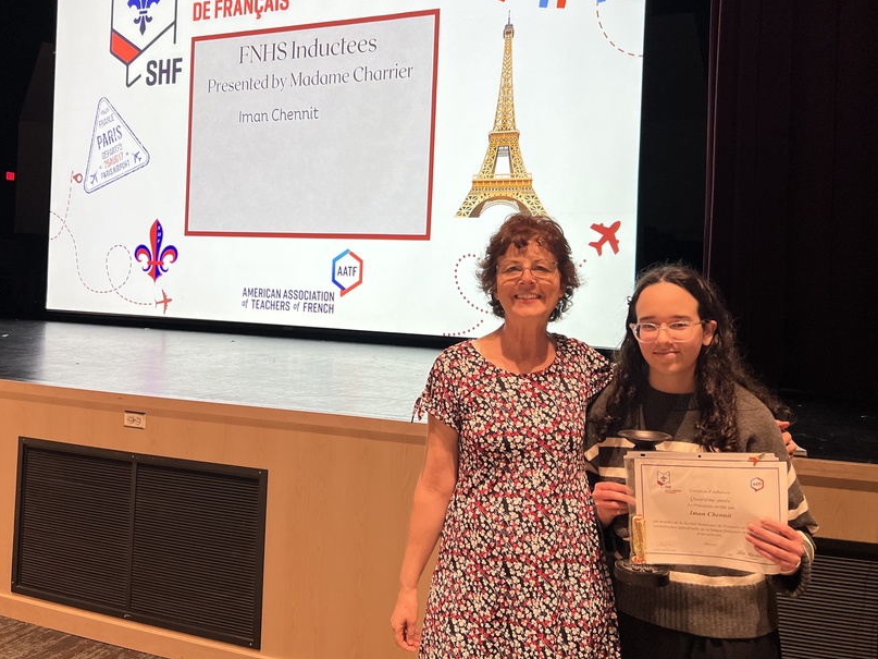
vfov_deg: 42.8
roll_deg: -2.2
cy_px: 277
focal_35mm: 33
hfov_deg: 55.2
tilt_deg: +0.2
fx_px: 837
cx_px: 380
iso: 125
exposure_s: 1/101
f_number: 1.5
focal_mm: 5.7
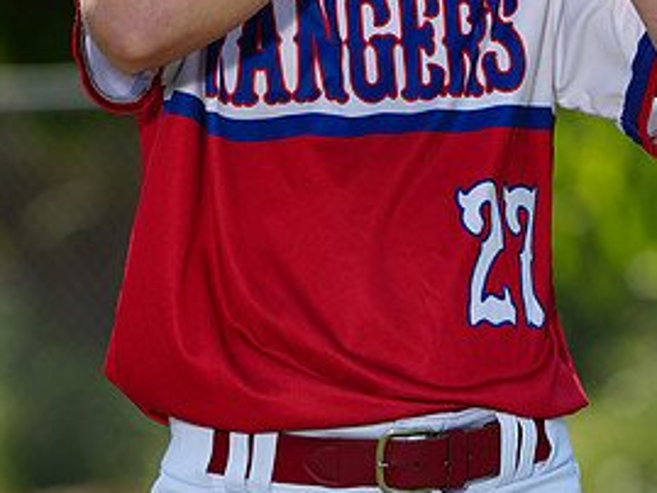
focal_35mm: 414
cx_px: 368
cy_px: -103
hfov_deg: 4.8
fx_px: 7861
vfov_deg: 3.6
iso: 50
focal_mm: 200
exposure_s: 1/250
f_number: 5
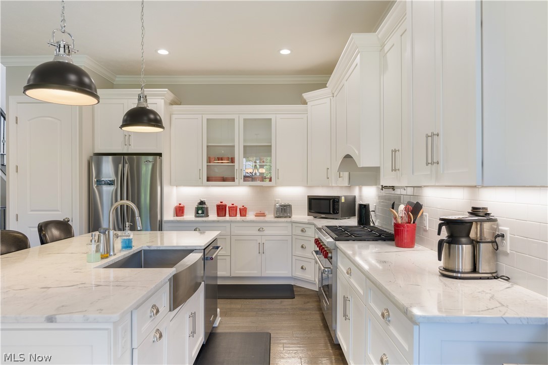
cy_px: 182
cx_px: 274
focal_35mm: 23
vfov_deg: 55.1
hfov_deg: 76.1
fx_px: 350
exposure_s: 1/13
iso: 400
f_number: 4
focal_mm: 23
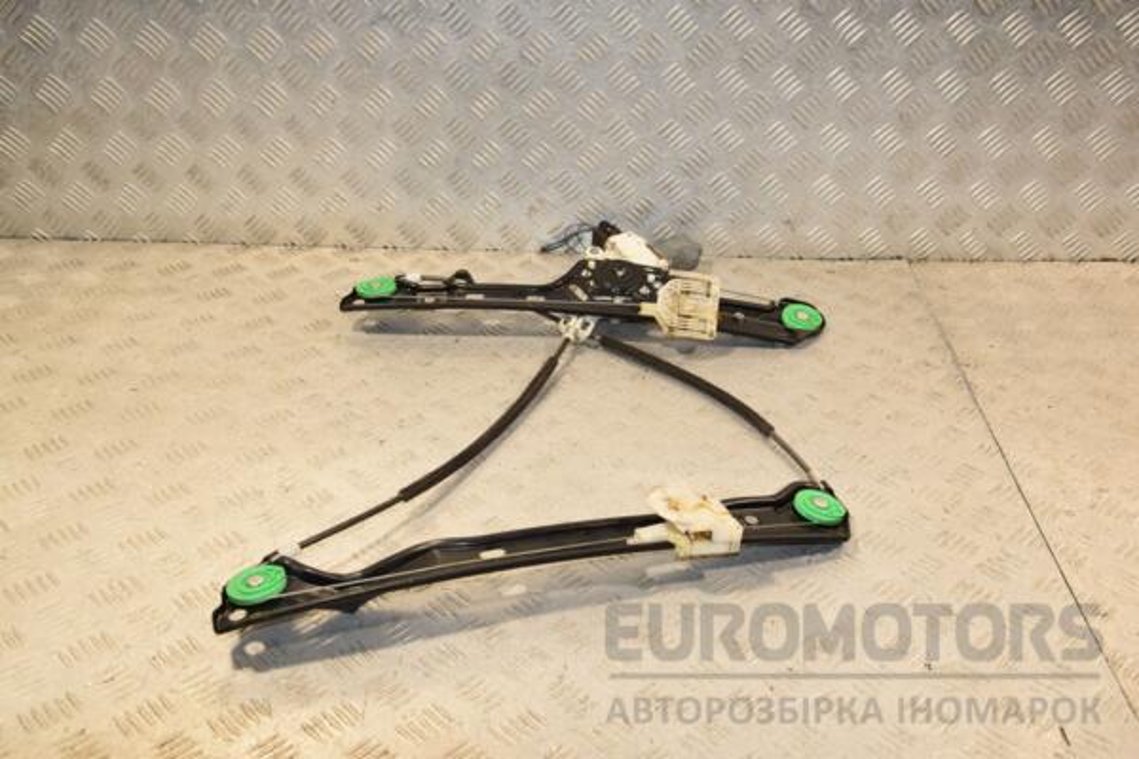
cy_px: 380
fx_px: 1186
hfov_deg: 51.3
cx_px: 570
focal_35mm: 38
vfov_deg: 35.5
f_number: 8
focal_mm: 25
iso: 800
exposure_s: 1/200
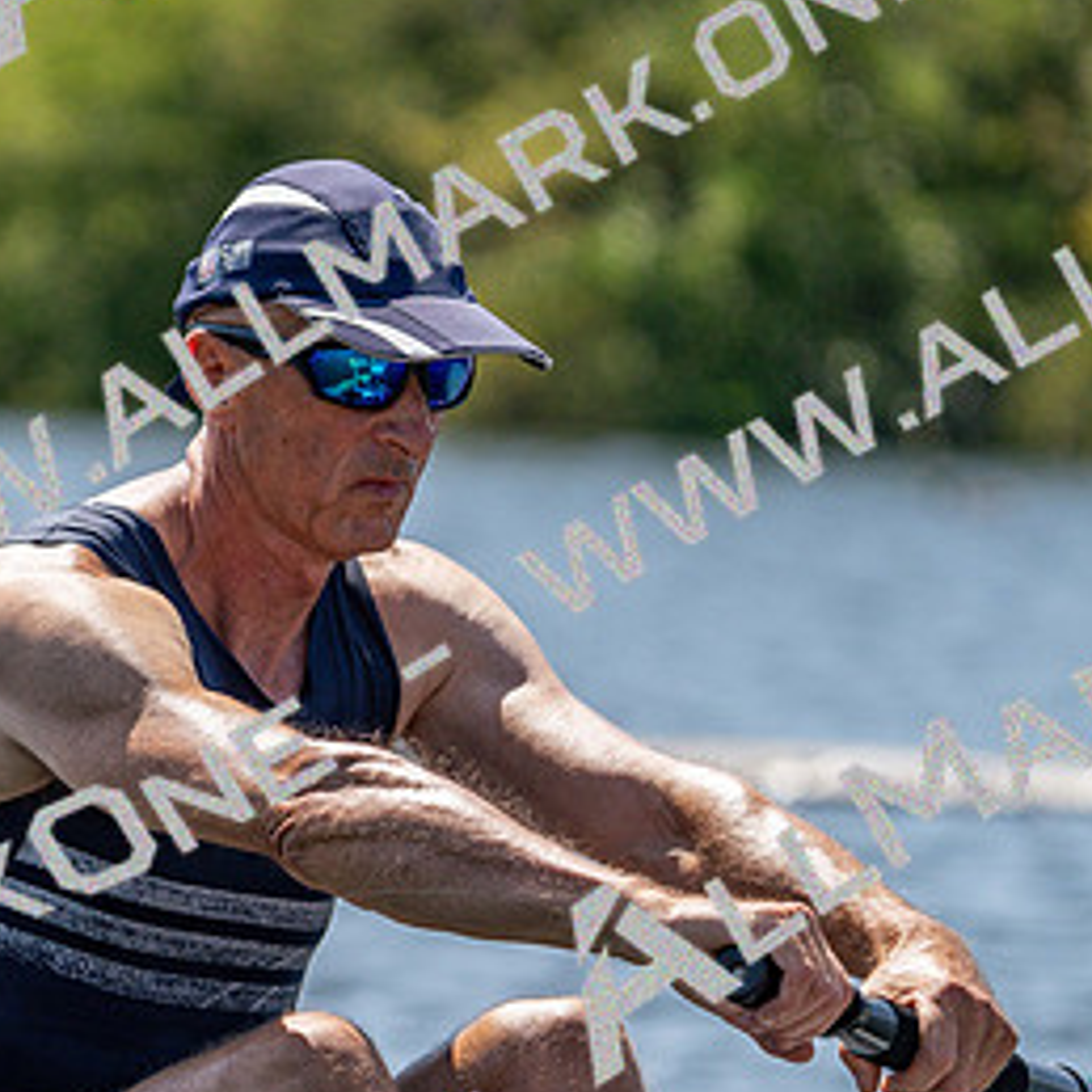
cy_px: 685
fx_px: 19023
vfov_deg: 3.3
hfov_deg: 3.3
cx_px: 211
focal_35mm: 533
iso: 320
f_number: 5.6
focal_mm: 280
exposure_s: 1/2000
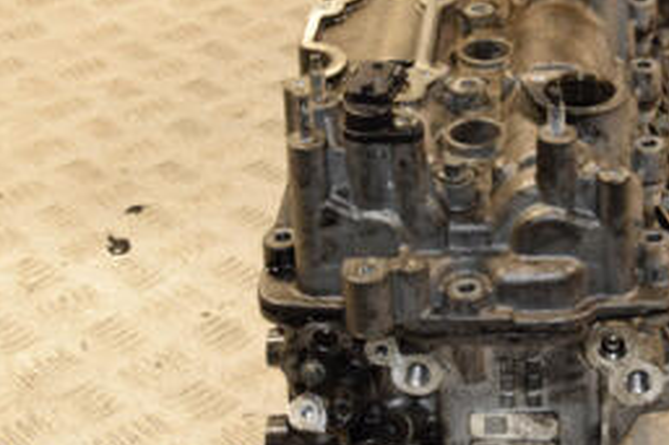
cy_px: 101
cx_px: 523
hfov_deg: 22.1
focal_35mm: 91
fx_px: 1690
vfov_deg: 14.9
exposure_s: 1/200
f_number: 6.3
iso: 800
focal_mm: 26
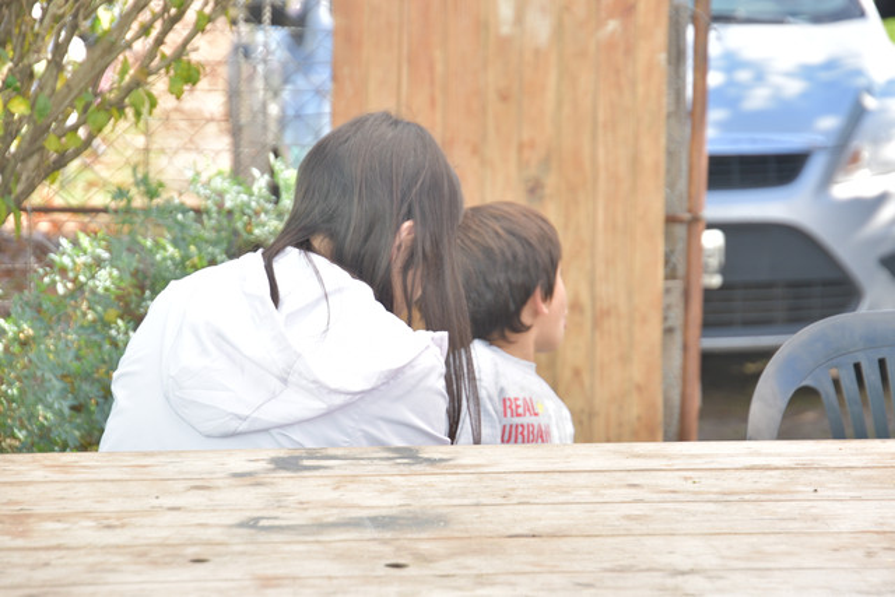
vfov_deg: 10.8
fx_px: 3170
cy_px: 298
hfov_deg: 16.1
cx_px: 448
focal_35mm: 128
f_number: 5.6
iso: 250
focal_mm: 85
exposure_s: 1/200
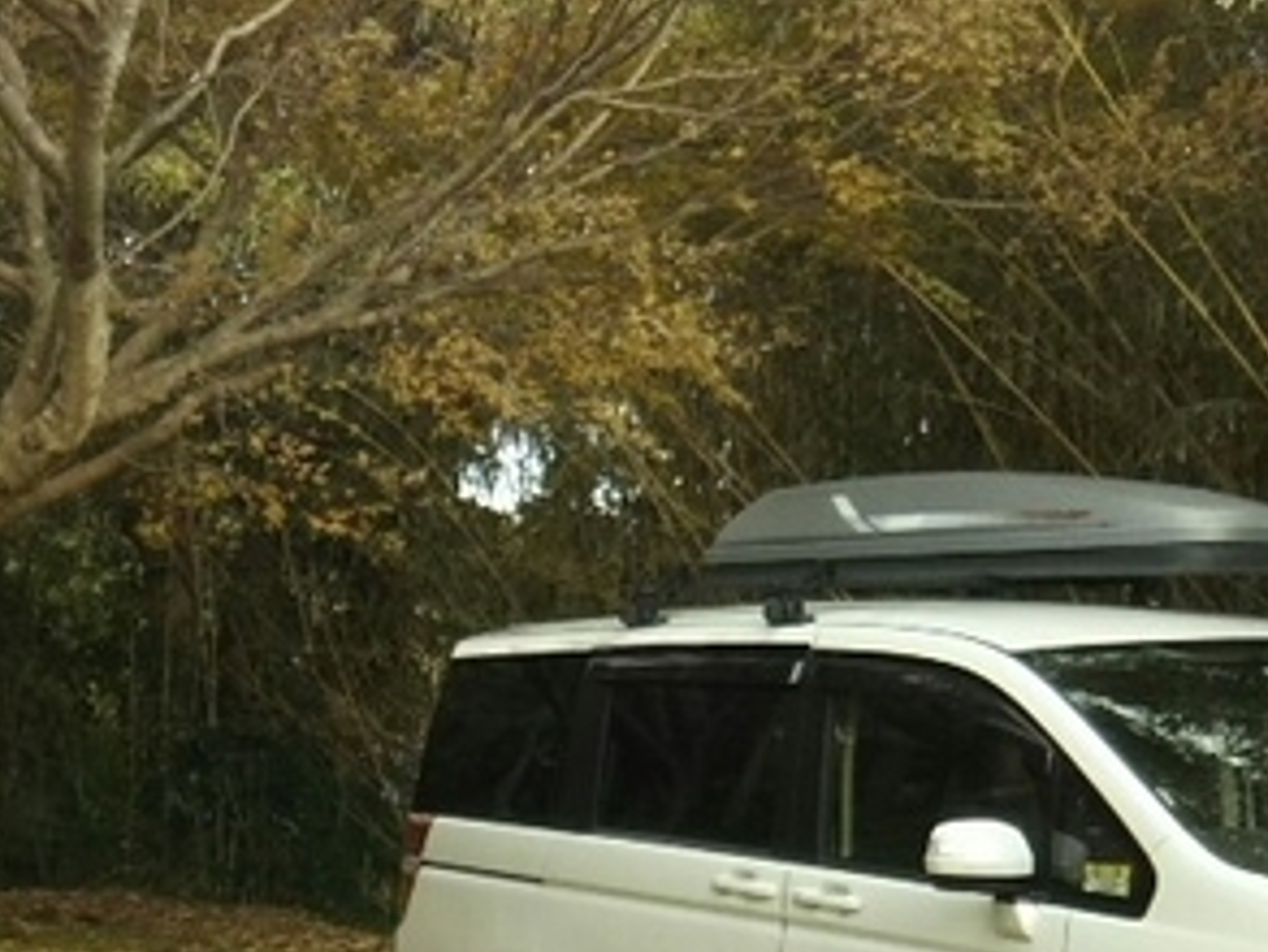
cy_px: 1164
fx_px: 3005
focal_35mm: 82
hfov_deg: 22.6
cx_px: -104
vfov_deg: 17.1
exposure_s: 1/120
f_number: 2.2
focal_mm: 4
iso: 25
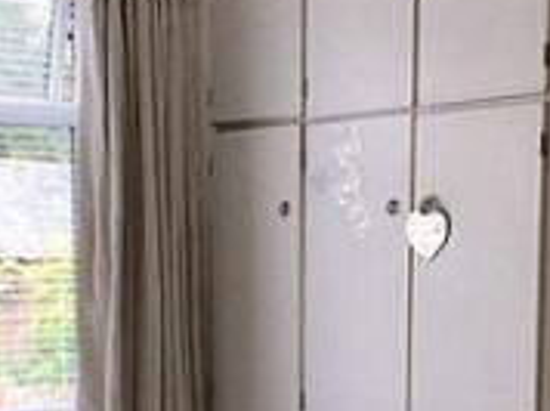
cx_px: 301
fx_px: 1507
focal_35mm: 95
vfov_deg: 15.2
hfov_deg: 20.7
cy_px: 431
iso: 32
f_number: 2.2
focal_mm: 4.15
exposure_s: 1/50
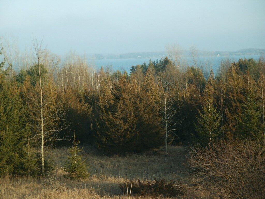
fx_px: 949
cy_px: 100
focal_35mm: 124
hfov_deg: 15.9
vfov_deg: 12.0
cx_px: 132
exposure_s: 1/125
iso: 100
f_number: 3.6
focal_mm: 25.34
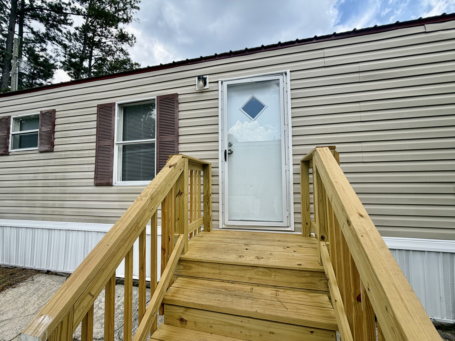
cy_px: 170
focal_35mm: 14
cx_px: 228
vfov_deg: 85.7
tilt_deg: +3.5
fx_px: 184
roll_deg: +0.7
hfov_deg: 102.1
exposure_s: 1/751
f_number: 2.2
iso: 40
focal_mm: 2.22
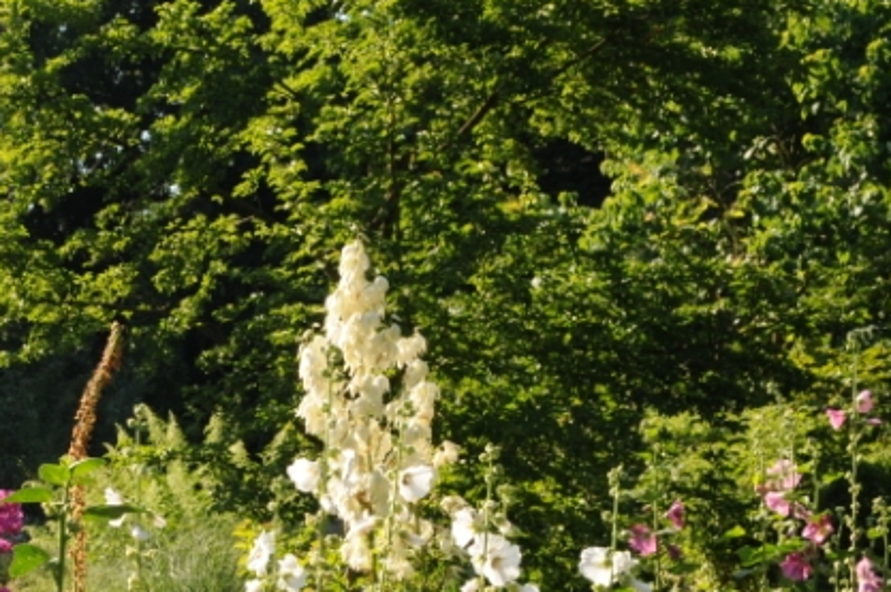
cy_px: 549
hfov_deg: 23.1
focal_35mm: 81
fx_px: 2002
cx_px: -156
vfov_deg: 16.6
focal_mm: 22
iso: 200
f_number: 10
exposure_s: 1/100
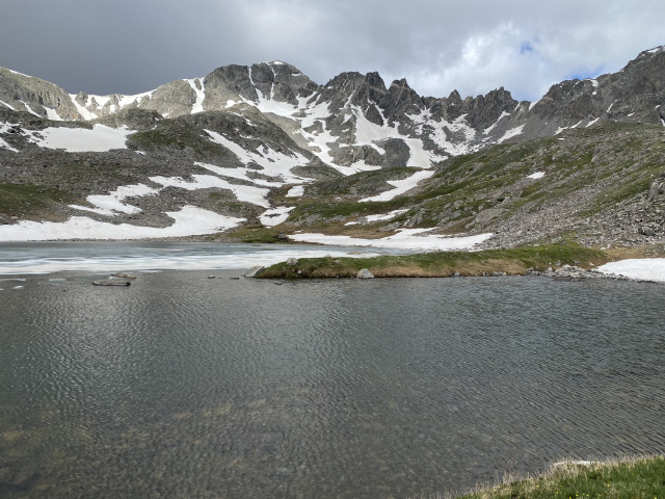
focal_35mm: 26
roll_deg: -0.6
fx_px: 499
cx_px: 332
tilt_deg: -1.4
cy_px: 250
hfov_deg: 67.3
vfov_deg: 53.1
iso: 32
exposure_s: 1/2688
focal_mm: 4.25
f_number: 1.8
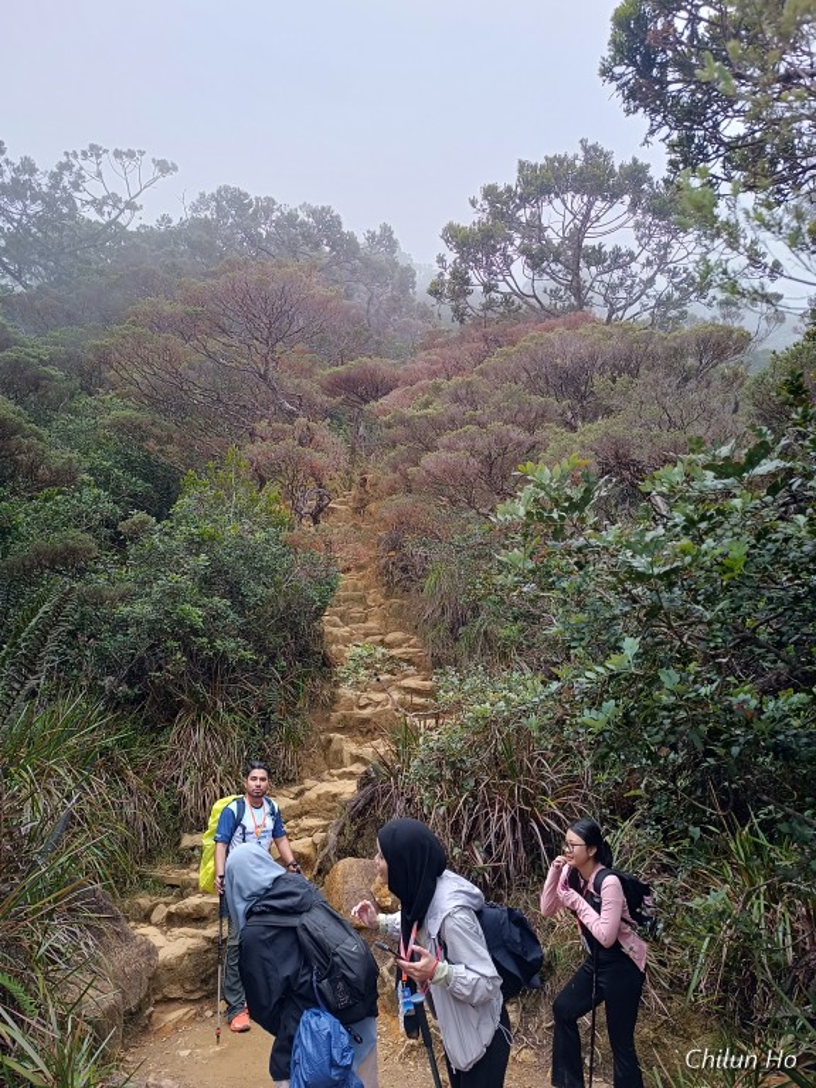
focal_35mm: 24
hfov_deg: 56.8
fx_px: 754
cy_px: 544
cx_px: 408
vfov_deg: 71.6
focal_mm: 6.14
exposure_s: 1/100
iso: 88
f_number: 1.65
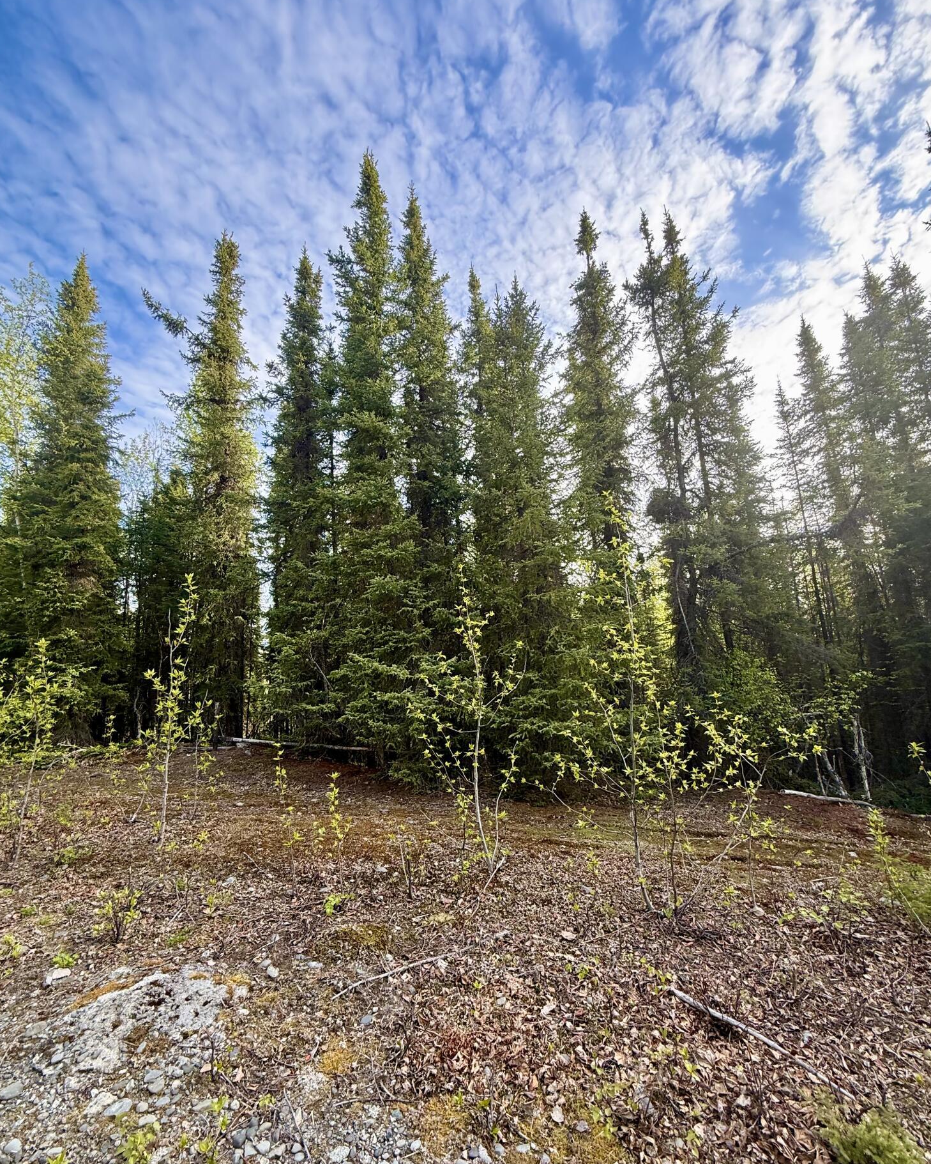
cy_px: 632
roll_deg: +1.6
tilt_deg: +10.6
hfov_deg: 84.0
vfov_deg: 96.6
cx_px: 464
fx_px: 517
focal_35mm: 15
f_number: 2.2
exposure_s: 1/156
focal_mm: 2.22
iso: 64
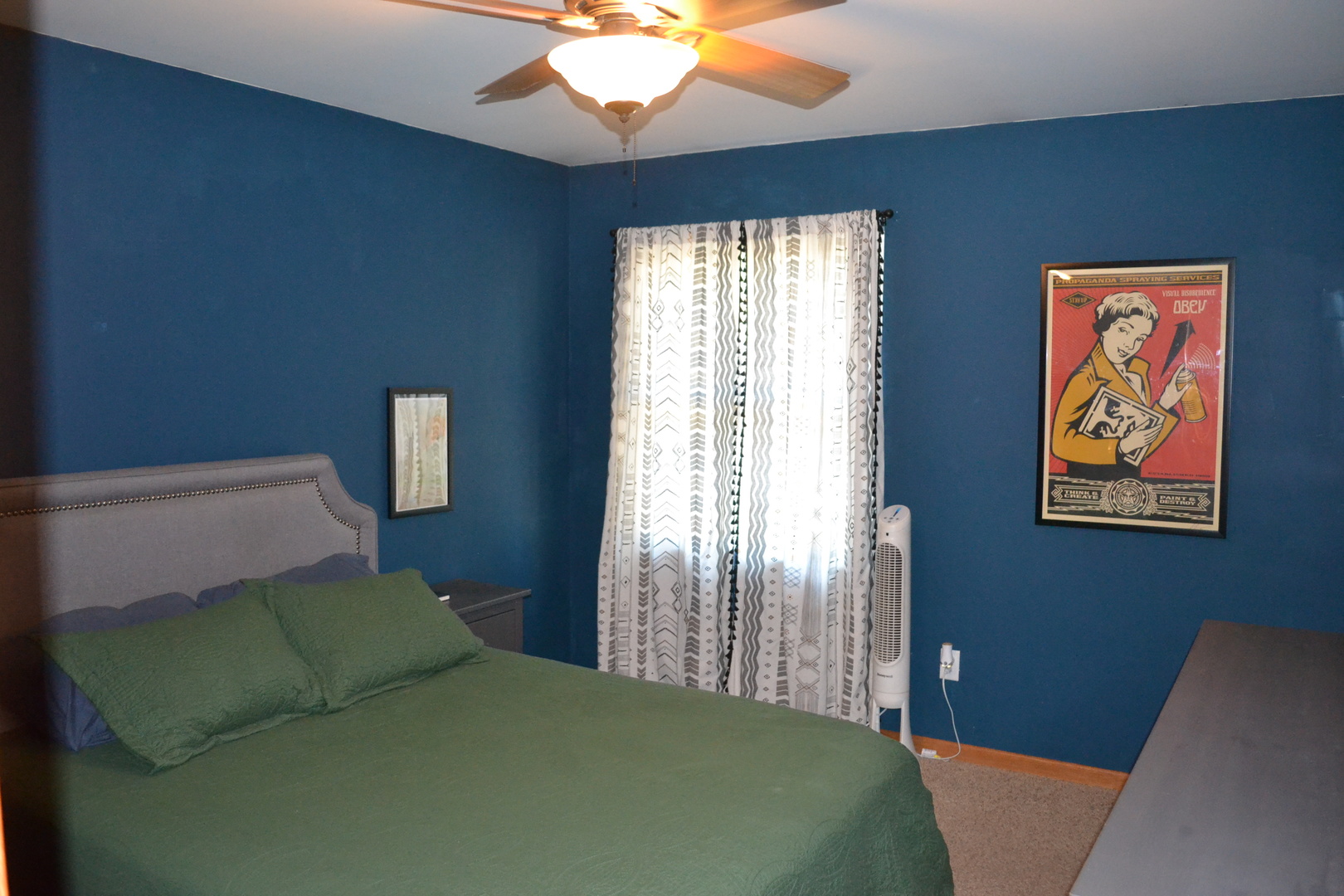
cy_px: 448
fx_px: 1008
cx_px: 672
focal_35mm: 27
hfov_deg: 67.4
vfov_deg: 47.9
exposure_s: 1/60
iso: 2500
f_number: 3.5
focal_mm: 18
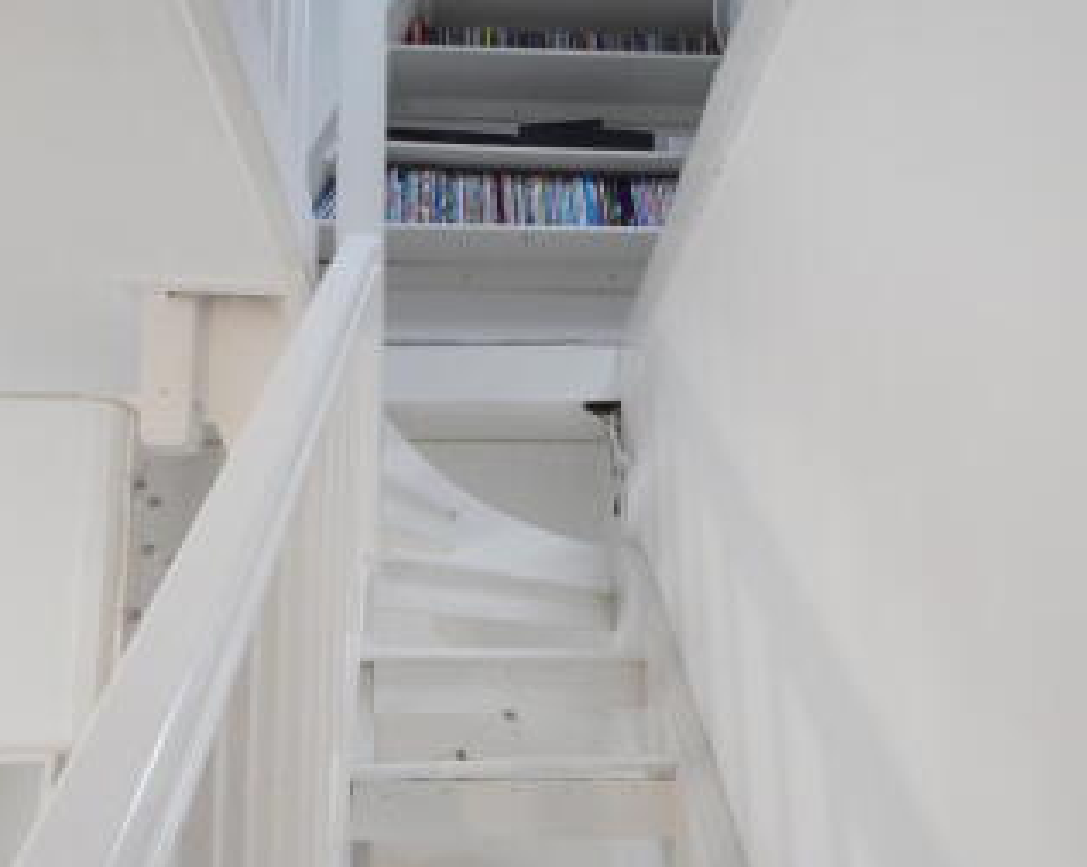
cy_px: 584
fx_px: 996
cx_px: 552
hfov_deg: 57.2
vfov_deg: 46.3
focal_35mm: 31
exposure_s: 1/30
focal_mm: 4
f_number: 3
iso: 320
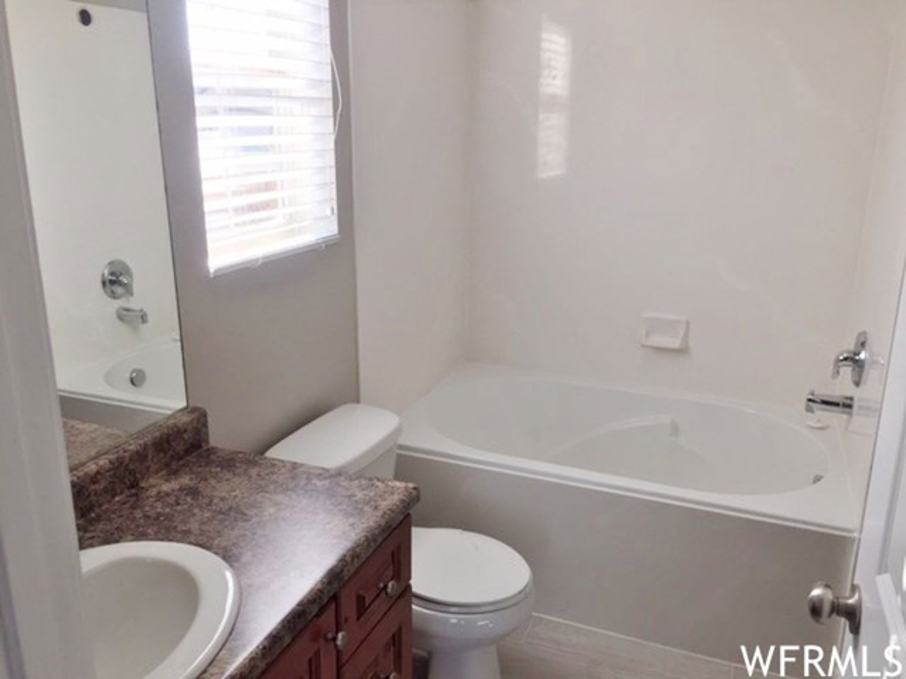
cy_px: 340
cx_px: 453
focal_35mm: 29
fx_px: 759
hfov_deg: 61.7
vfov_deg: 48.2
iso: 50
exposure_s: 1/120
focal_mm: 4.15
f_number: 2.2
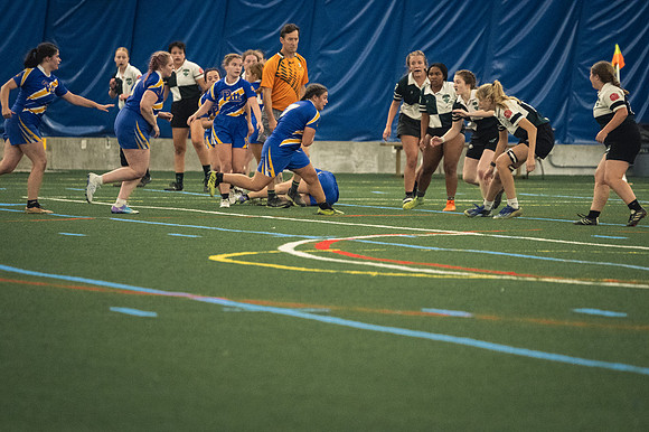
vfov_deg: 4.6
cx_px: 324
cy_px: 216
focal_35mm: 300
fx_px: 5405
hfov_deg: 6.9
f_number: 2.8
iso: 10000
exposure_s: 1/500
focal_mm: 200
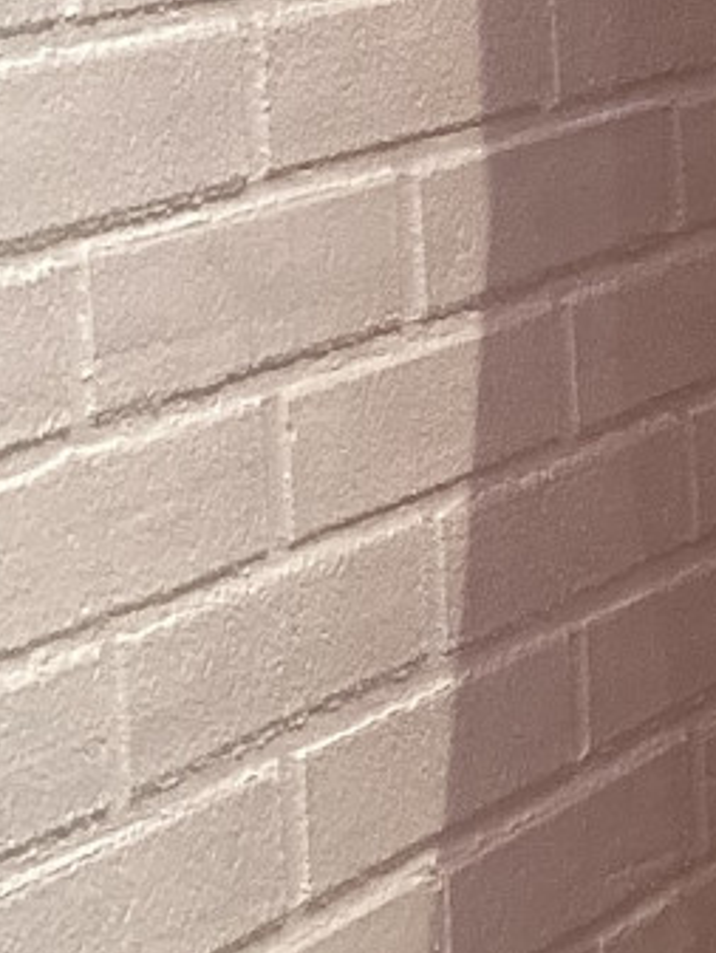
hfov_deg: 9.4
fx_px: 4052
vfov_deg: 13.3
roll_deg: +1.6
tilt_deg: -9.3
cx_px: 1506
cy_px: 136
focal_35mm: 147
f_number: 2.4
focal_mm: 3.3
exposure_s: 1/50
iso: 200
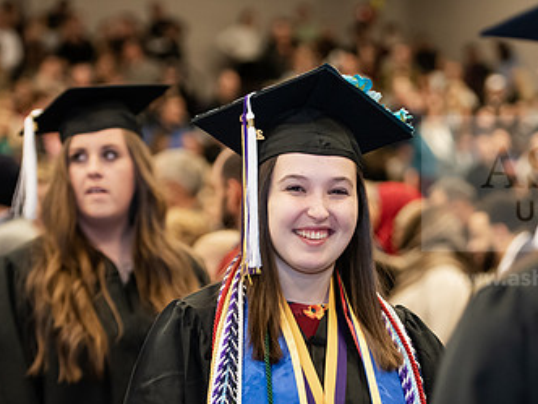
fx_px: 2347
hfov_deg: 13.1
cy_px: 312
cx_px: 373
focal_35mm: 151
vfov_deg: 9.8
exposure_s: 1/200
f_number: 3.2
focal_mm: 90
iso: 2000
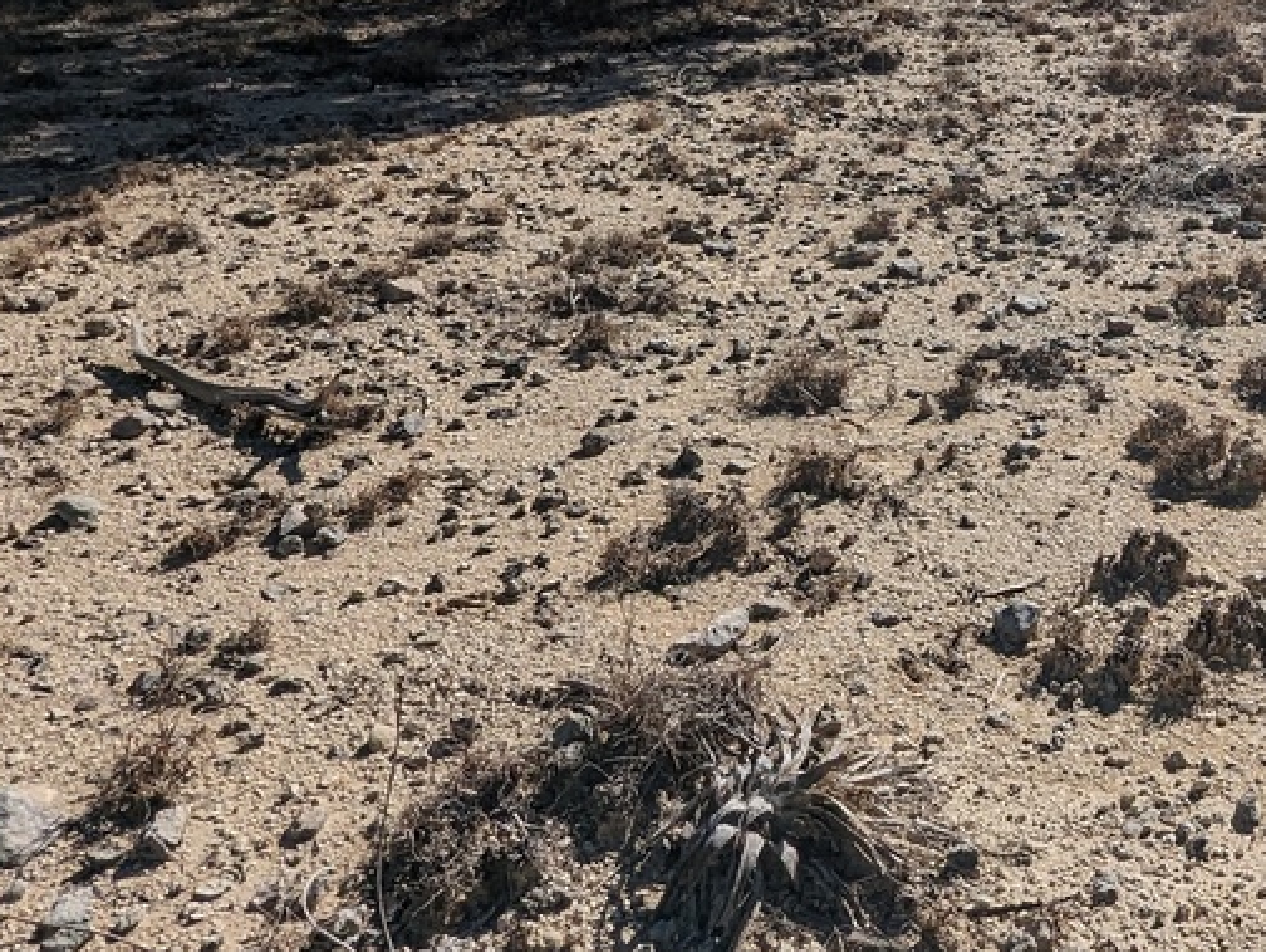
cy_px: 50
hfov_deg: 44.3
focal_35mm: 37
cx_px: 1203
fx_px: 1354
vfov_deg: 35.8
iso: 43
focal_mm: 1.95
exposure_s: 1/3268
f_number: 2.2
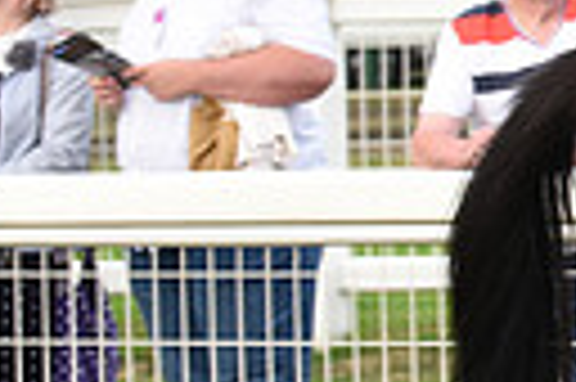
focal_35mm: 408
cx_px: 1274
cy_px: 137
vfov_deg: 3.4
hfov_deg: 4.9
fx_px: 6520
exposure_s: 1/250
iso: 400
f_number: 5.6
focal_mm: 90
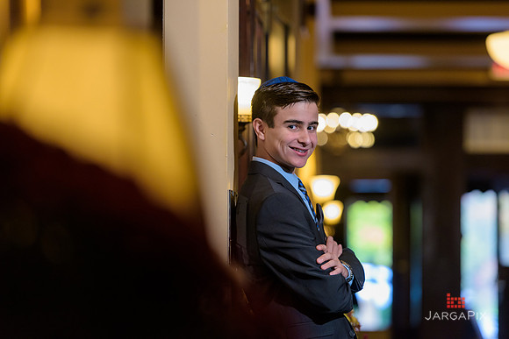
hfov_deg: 12.8
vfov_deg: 8.6
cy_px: 170
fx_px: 2263
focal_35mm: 160
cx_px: 254
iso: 1600
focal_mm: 160
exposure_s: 1/125
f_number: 3.2
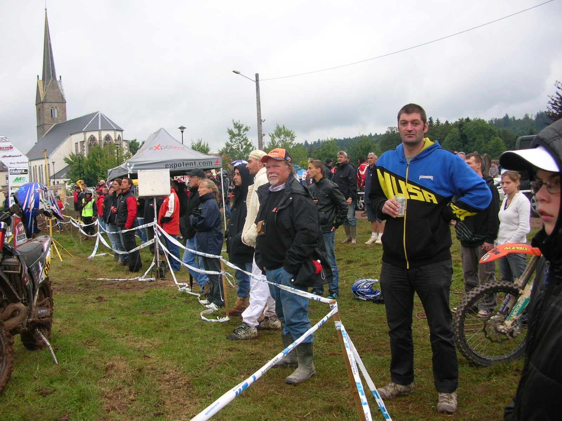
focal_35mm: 35
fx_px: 568
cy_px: 210
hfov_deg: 52.6
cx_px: 281
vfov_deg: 40.7
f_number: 2.8
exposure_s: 1/248
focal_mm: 5.8
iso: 50
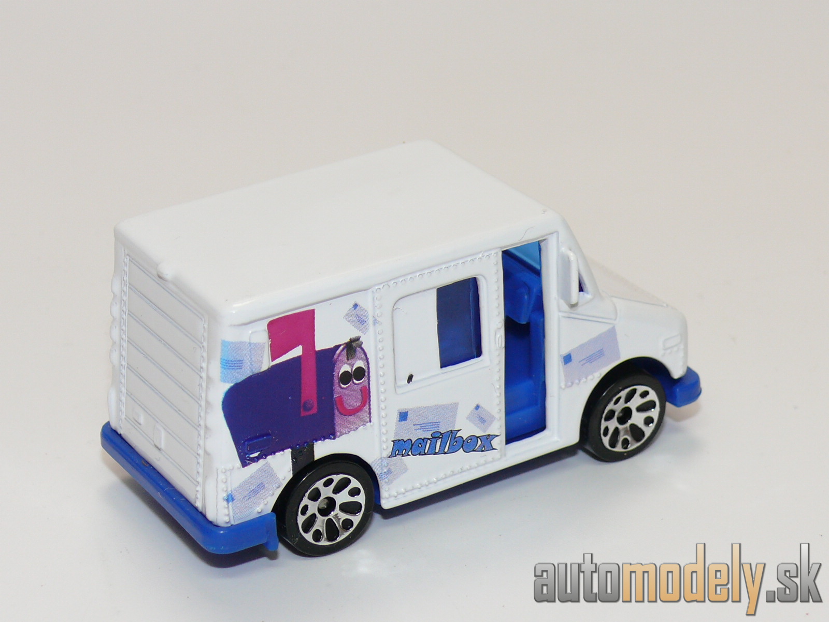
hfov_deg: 19.3
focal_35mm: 102
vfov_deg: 14.5
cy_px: 311
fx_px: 2443
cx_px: 414
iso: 100
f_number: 4
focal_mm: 13.3
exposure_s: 1/40
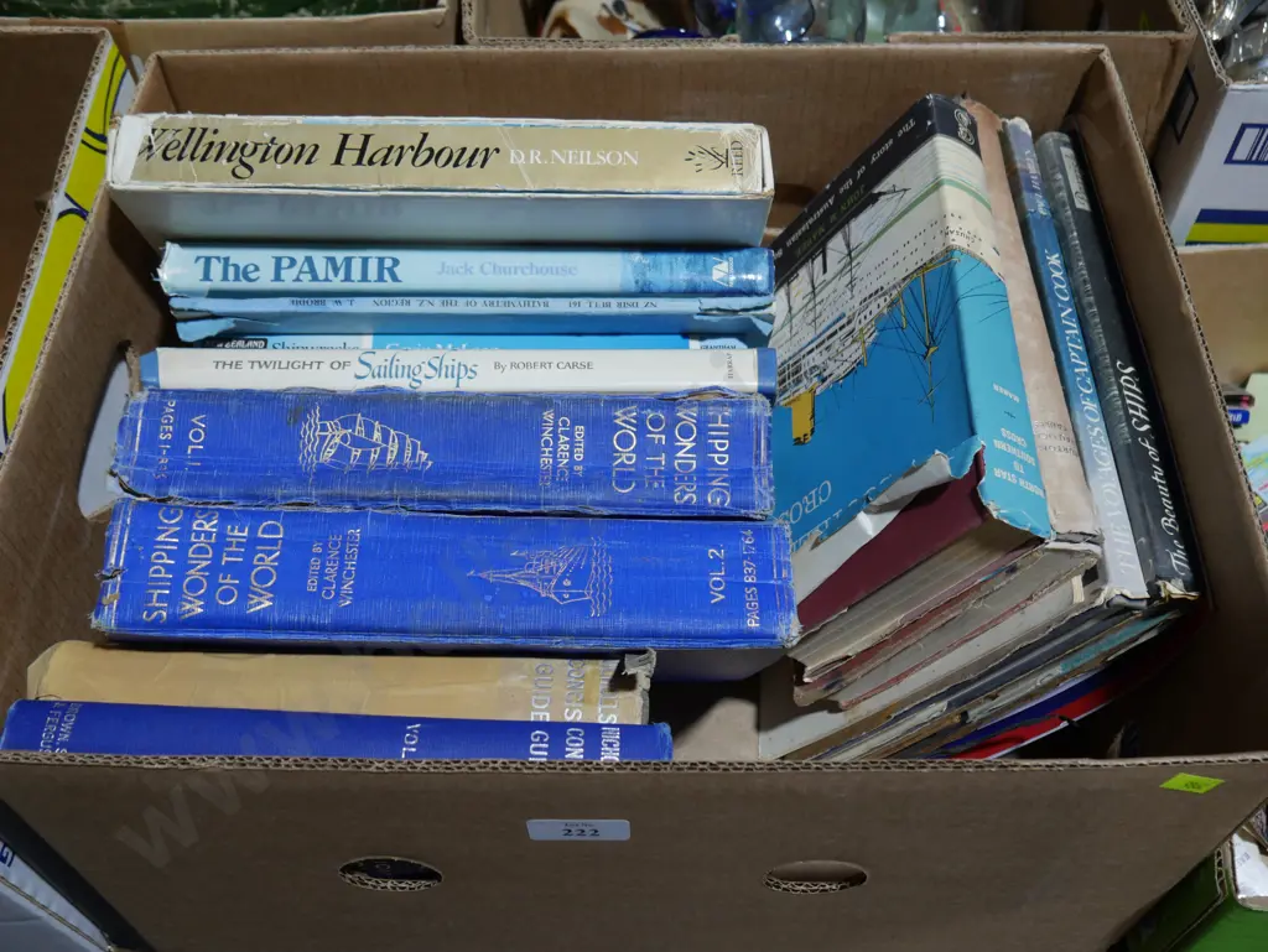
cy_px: 476
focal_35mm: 38
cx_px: 634
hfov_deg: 49.0
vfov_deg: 37.8
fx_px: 1393
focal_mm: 19
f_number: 4.1
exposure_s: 1/80
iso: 200
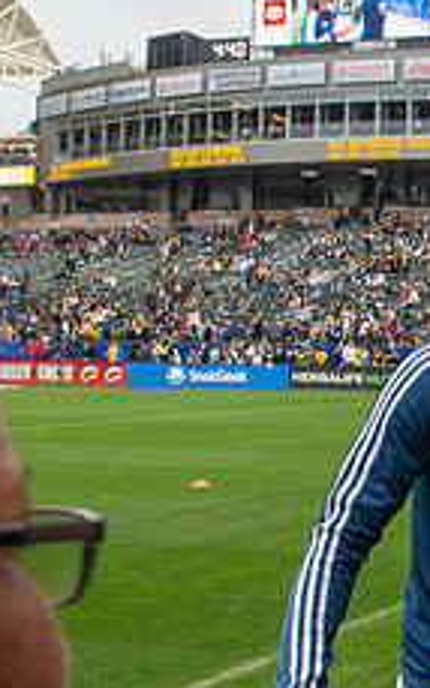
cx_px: 764
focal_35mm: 62
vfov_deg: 33.0
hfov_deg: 17.3
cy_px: 359
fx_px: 1163
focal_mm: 24
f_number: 8
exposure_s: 1/250
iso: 500
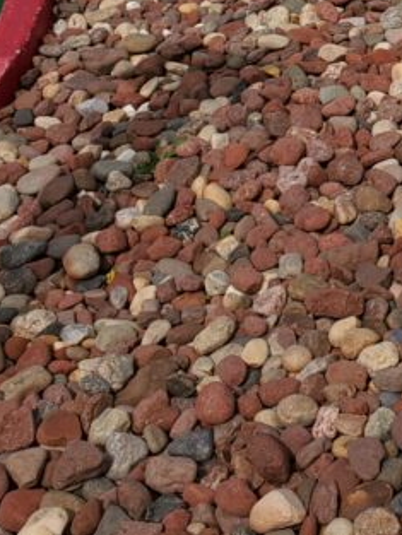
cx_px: 621
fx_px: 1315
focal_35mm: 85
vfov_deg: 20.6
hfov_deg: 15.8
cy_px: -191
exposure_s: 1/3764
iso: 50
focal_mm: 4.3
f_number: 2.4
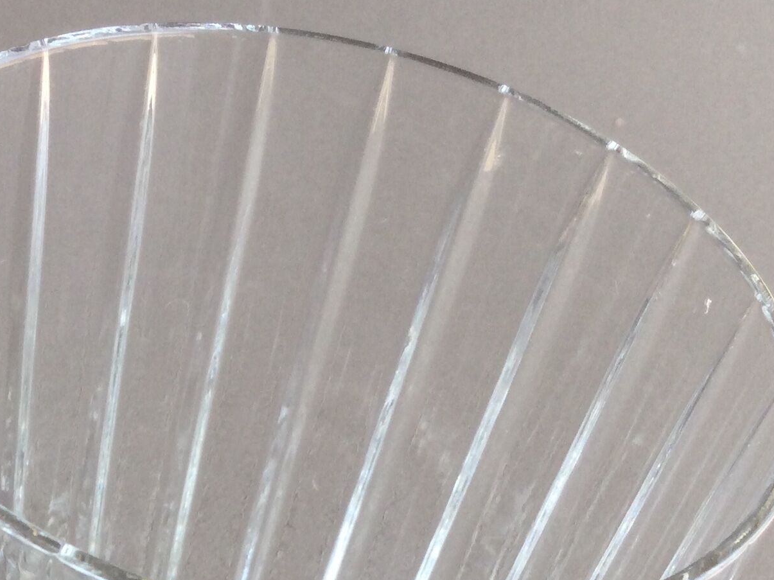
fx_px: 1878
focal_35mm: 84
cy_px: 764
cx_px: 65
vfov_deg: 16.5
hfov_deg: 22.7
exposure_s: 1/130
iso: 25
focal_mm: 3.3
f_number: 2.4
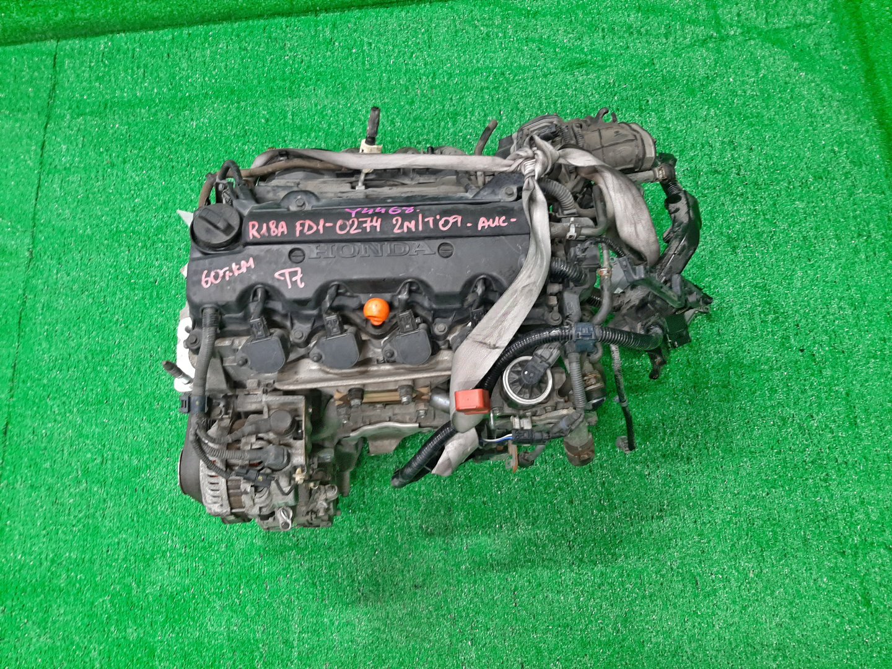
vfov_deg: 53.1
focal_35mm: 26
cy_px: 334
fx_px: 670
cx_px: 446
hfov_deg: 67.3
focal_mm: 3.93
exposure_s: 1/50
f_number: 1.7
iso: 140
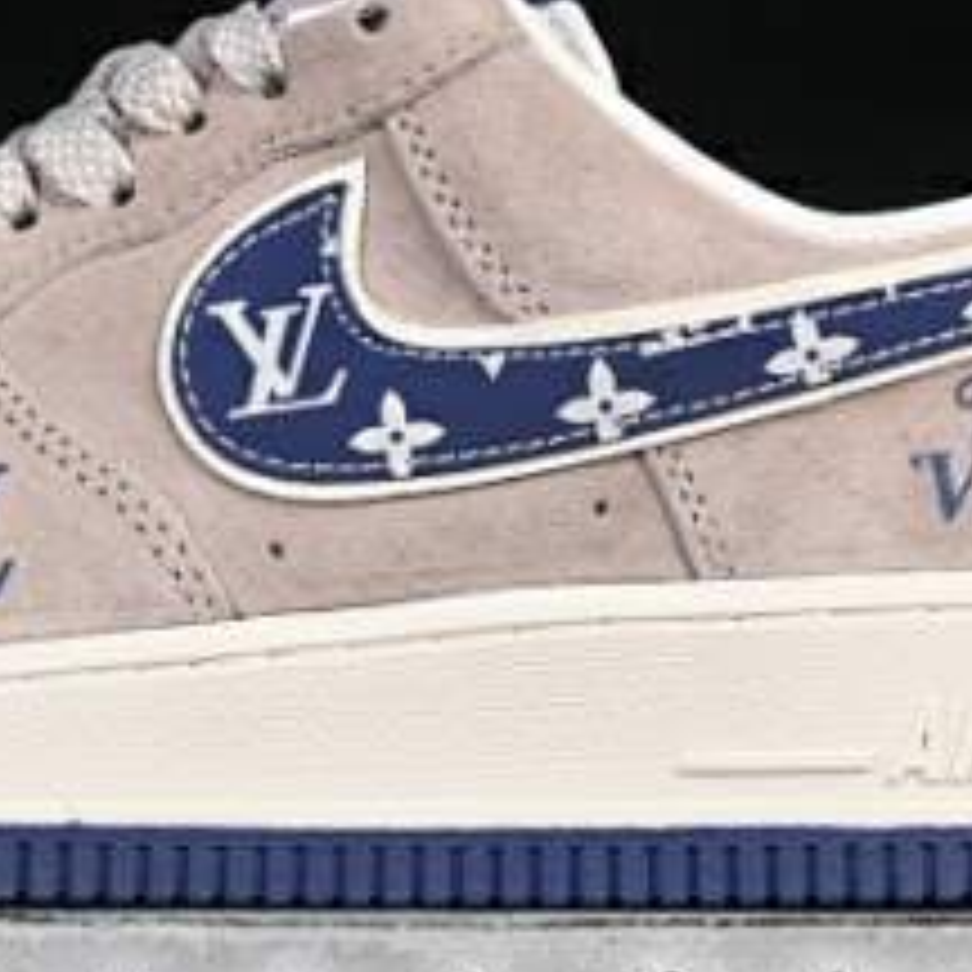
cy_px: 220
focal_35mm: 215
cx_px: 176
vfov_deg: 8.1
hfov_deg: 8.1
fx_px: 6830
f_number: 7.1
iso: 160
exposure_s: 1/80
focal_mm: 50
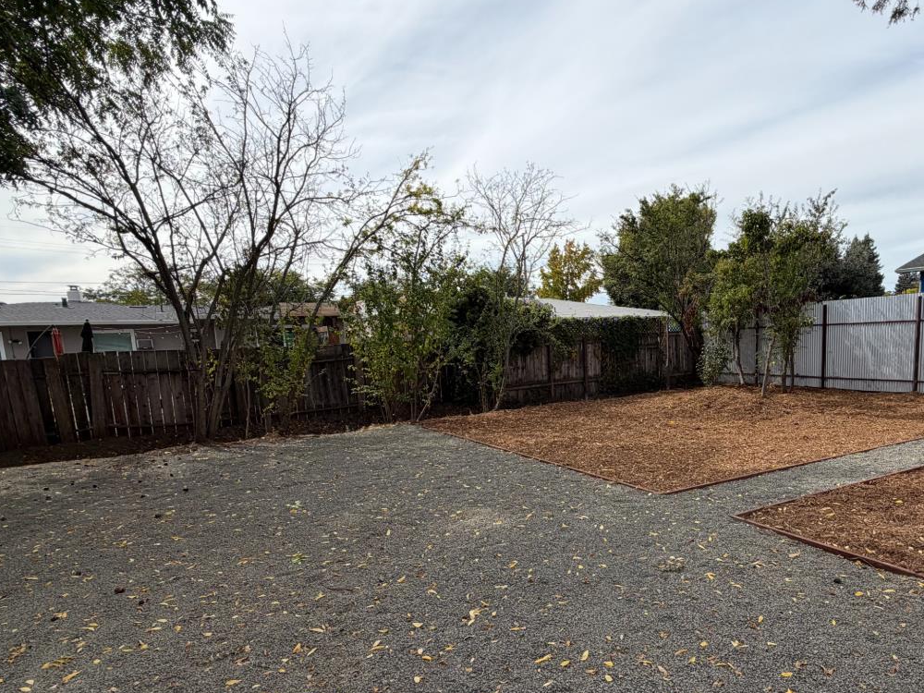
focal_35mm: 21
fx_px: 561
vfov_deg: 63.0
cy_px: 408
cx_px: 598
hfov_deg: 77.0
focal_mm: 2.22
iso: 20
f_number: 2.2
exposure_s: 1/799
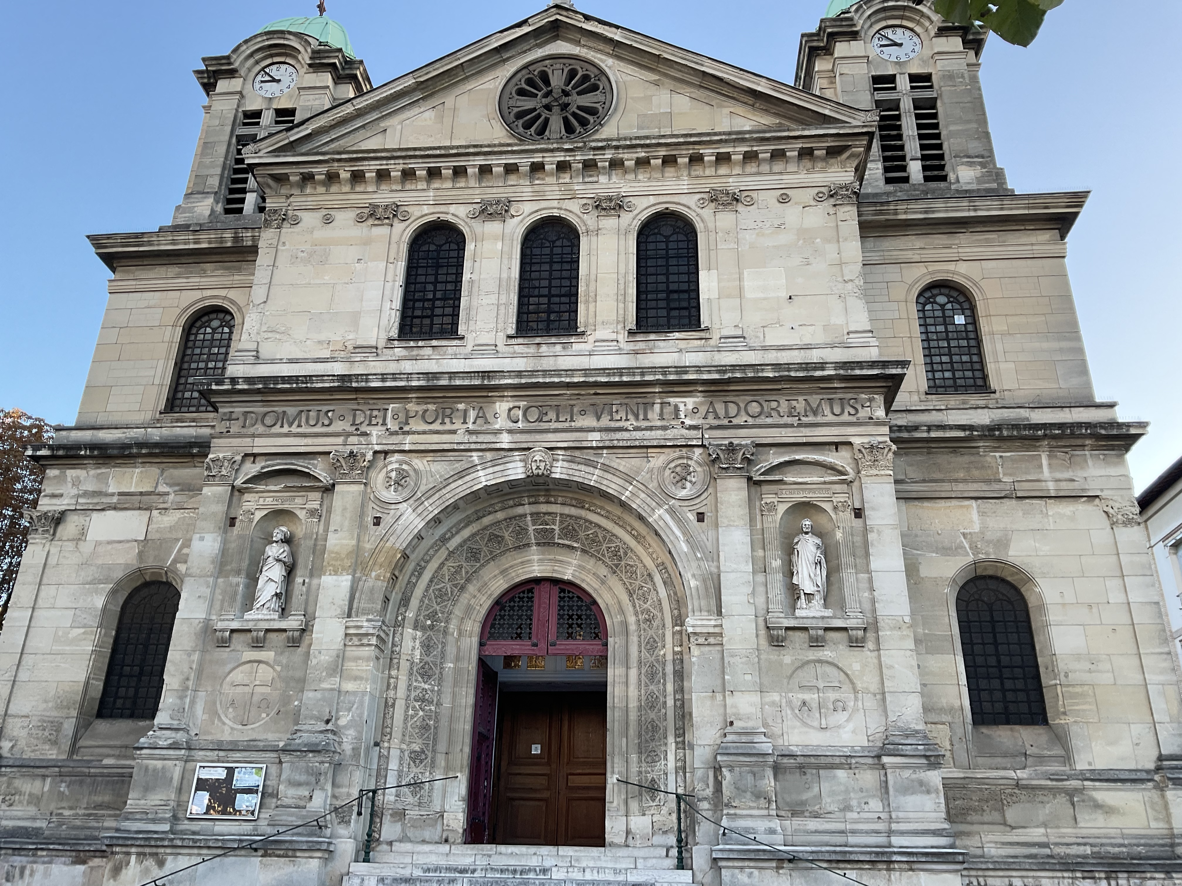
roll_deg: -1.7
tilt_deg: +26.5
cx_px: 591
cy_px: 443
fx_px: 990
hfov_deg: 61.7
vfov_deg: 48.2
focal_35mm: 29
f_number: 1.8
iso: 20
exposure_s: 1/122
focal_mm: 3
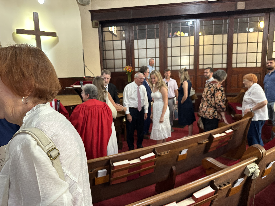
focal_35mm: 24
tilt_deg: -8.5
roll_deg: +3.2
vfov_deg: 56.8
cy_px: 103
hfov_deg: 71.6
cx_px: 138
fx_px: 191
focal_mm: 6.86
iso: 320
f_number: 1.78
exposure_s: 1/60
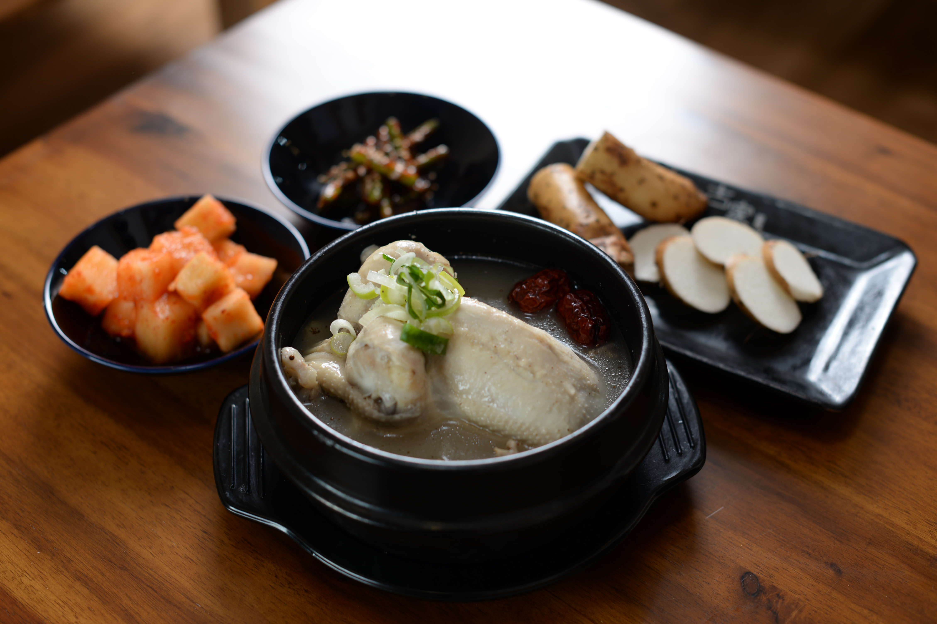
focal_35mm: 50
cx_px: 468
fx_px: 1301
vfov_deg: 27.0
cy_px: 312
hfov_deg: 39.6
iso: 125
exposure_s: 1/125
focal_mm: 50
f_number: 3.2
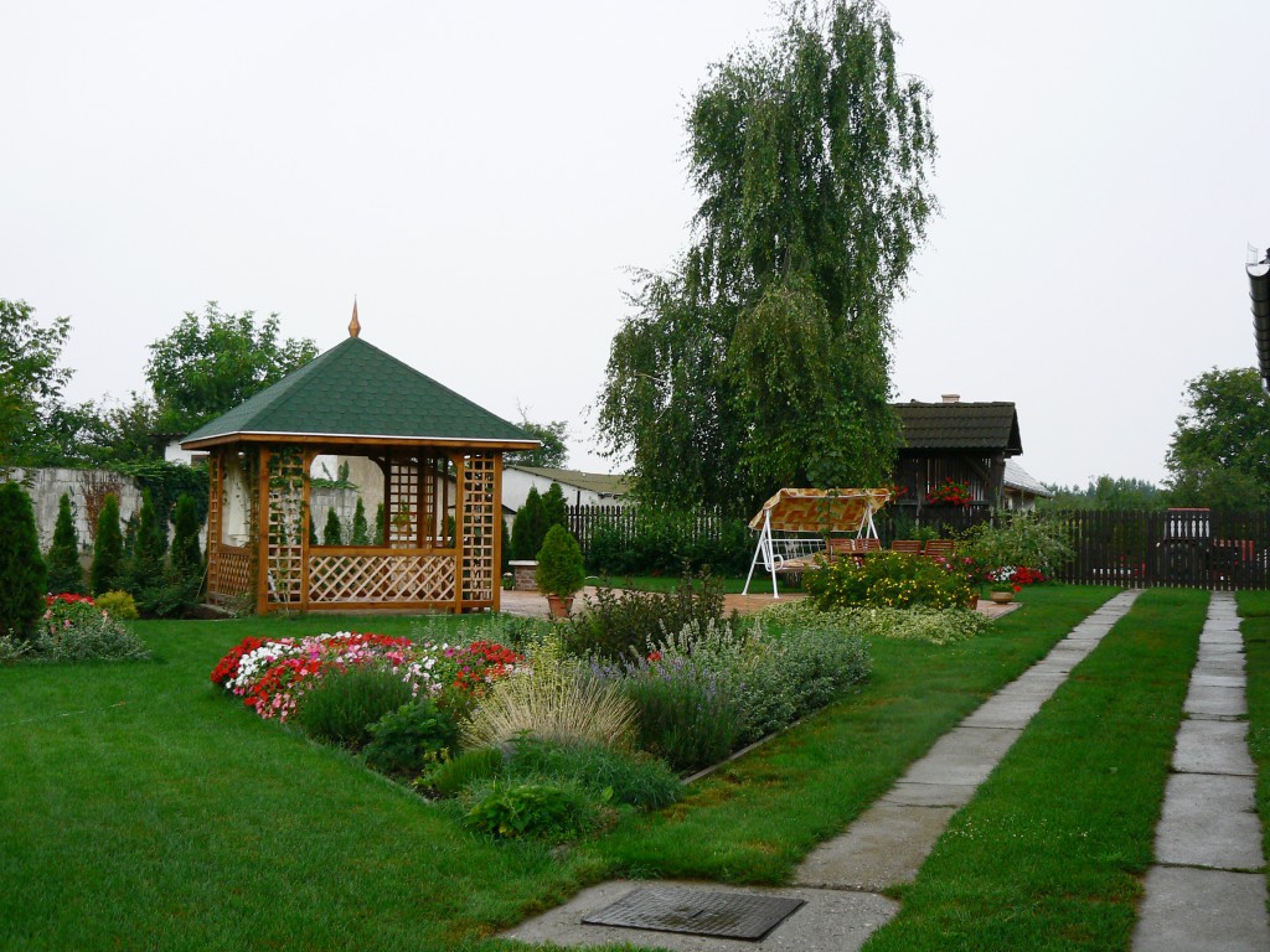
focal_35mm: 47
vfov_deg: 30.9
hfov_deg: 40.4
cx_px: 635
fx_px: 1724
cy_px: 476
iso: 80
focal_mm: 7.9
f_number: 2.8
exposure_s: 1/30
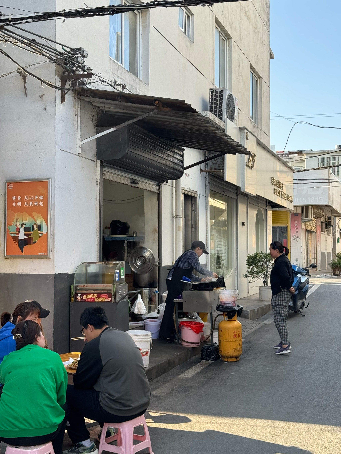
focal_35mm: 48
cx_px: 170
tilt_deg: +4.0
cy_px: 227
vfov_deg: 39.7
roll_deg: +1.2
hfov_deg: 30.3
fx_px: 630
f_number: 1.78
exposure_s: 1/507
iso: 64
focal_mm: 6.76
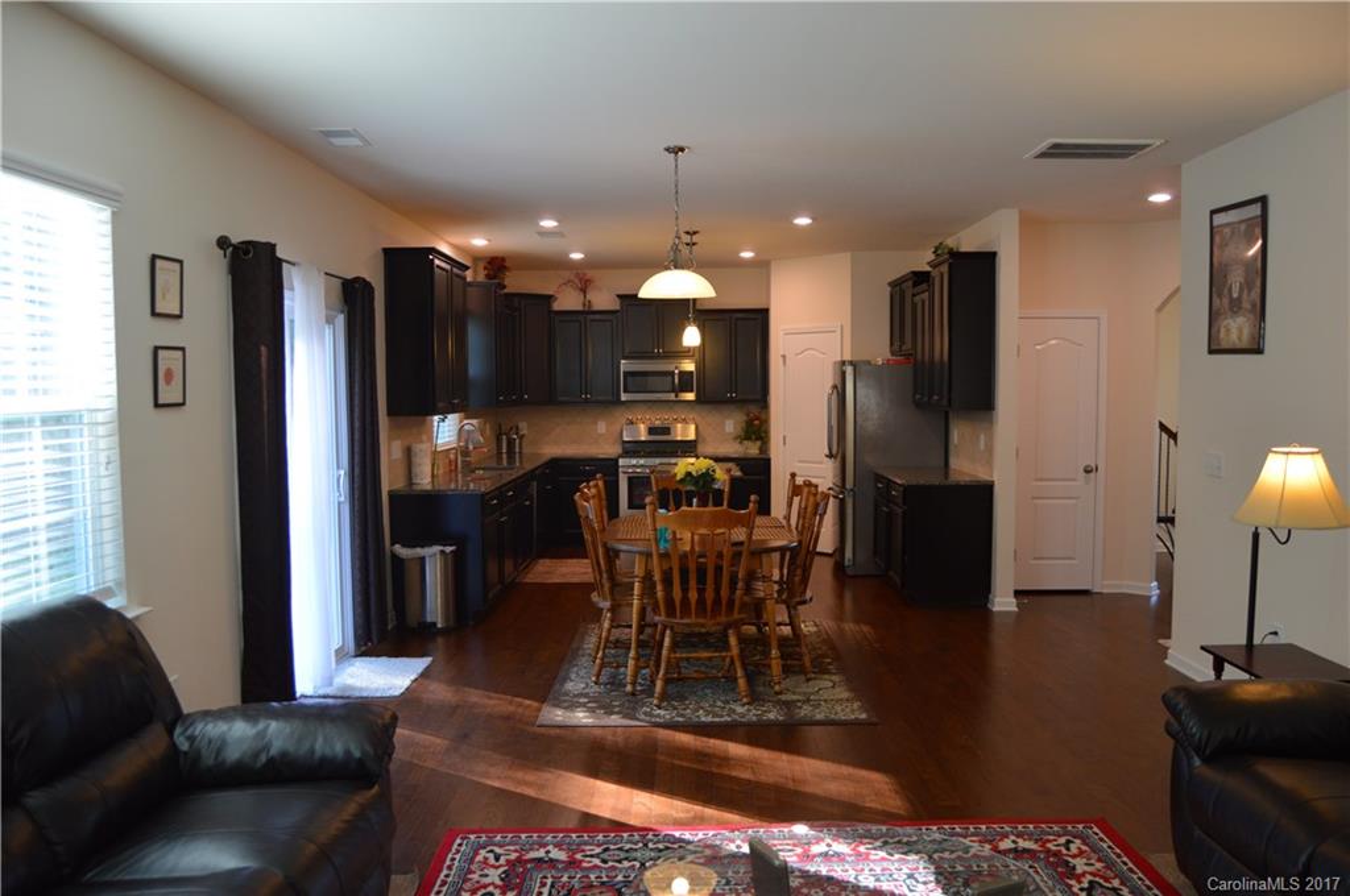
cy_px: 448
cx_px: 675
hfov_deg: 67.4
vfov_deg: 47.8
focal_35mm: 27
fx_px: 1011
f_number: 3.5
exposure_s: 1/60
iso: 560
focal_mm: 18
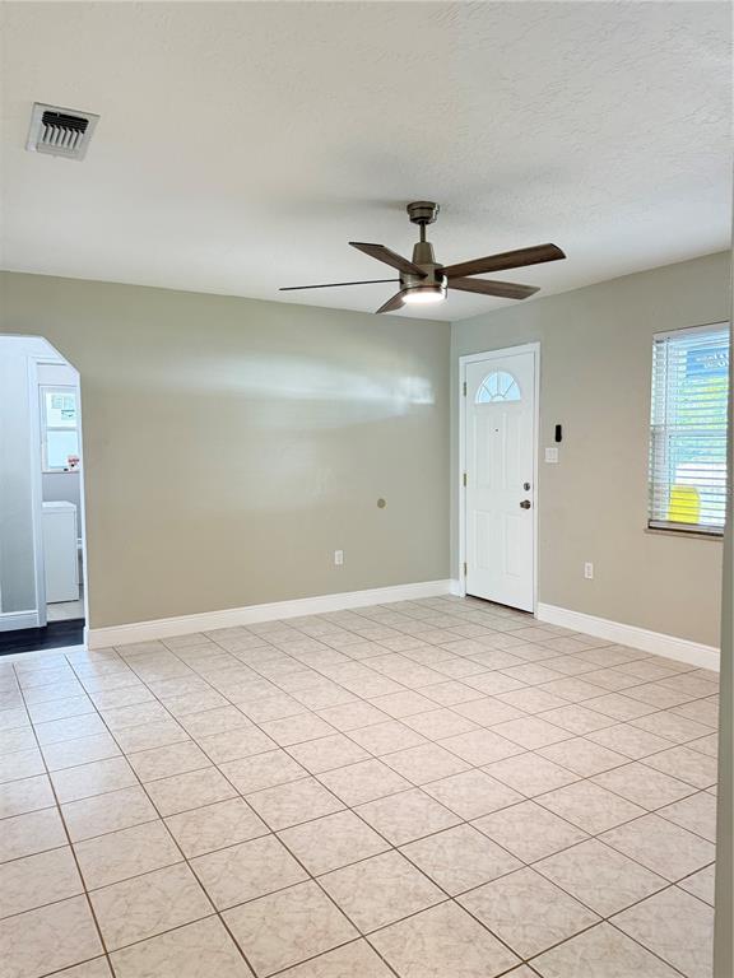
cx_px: 367
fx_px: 679
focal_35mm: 24
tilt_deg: -3.6
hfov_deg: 56.8
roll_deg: -0.8
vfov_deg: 71.6
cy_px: 489
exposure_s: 1/120
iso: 320
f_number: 1.78
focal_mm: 6.76
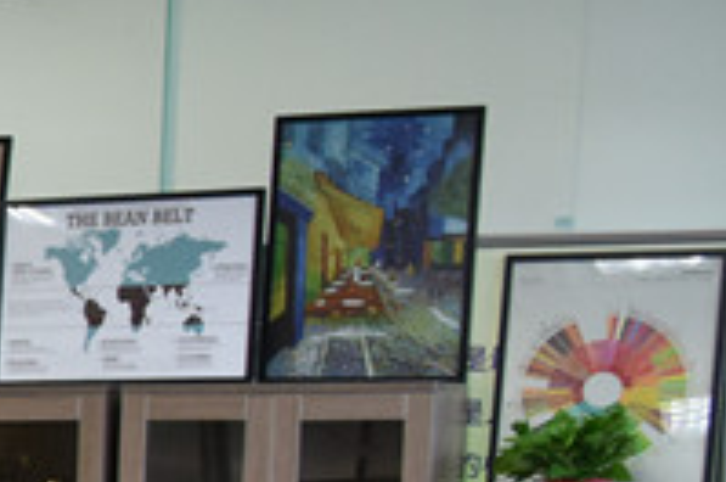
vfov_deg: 8.0
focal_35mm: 165
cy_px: 856
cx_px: -1022
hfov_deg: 10.7
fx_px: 3322
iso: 2000
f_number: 3.5
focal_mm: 32
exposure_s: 1/50
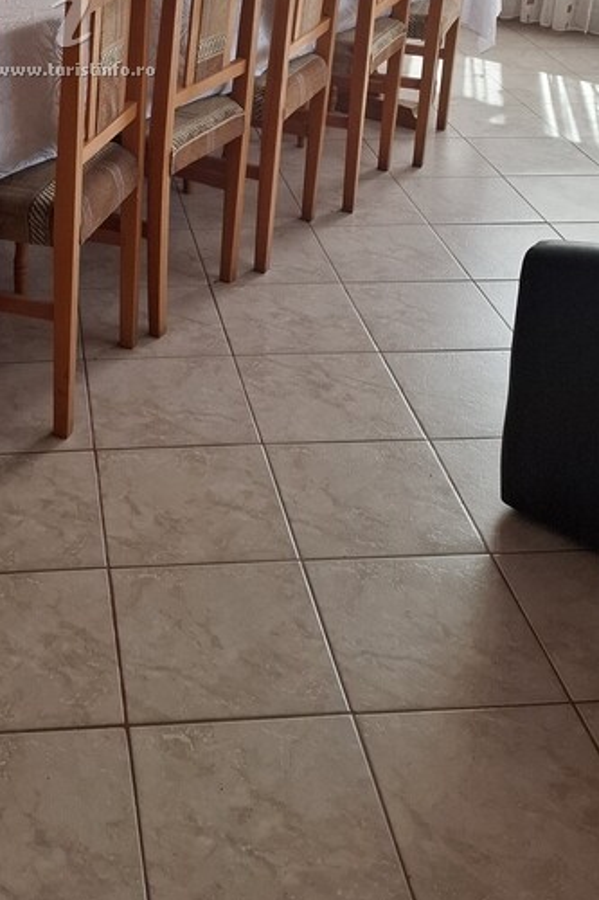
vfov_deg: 37.0
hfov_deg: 26.9
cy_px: 45
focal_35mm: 49
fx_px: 1224
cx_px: 101
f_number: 1.8
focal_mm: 5.54
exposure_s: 1/100
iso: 50
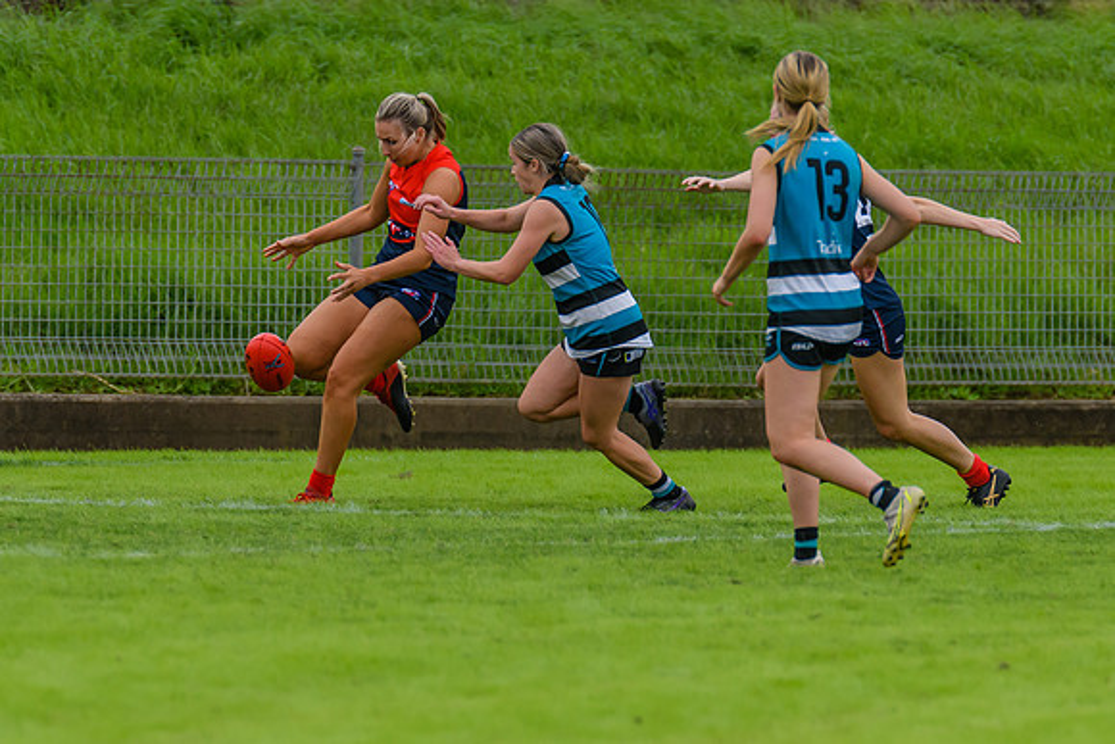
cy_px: 337
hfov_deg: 2.5
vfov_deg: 1.7
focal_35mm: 825
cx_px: 382
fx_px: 25569
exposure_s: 1/2000
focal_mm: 420
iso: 800
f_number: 5
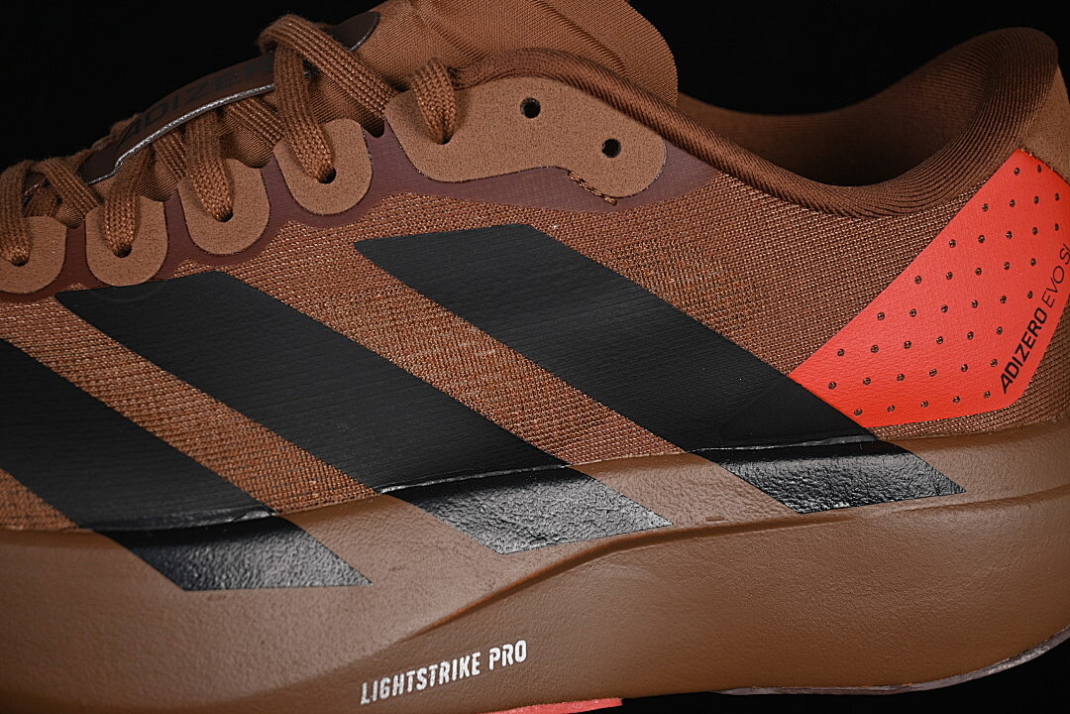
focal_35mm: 75
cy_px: 357
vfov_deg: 18.2
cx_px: 535
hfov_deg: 27.0
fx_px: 2229
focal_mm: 50
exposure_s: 1/60
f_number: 6.3
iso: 160
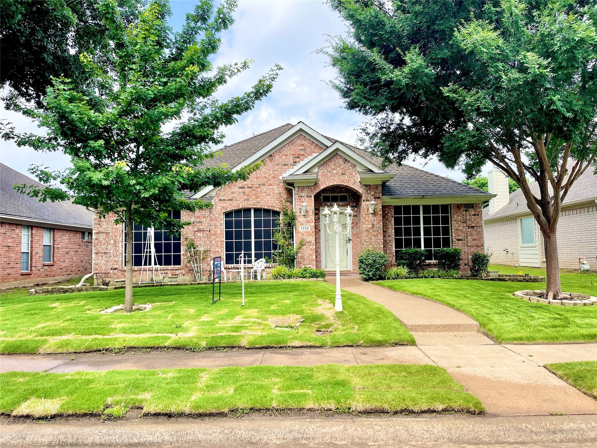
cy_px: 224
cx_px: 298
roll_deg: +0.8
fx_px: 448
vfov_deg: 53.1
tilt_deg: +2.9
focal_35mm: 26
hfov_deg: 67.3
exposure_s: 1/1976
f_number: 1.6
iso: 50
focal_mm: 5.1
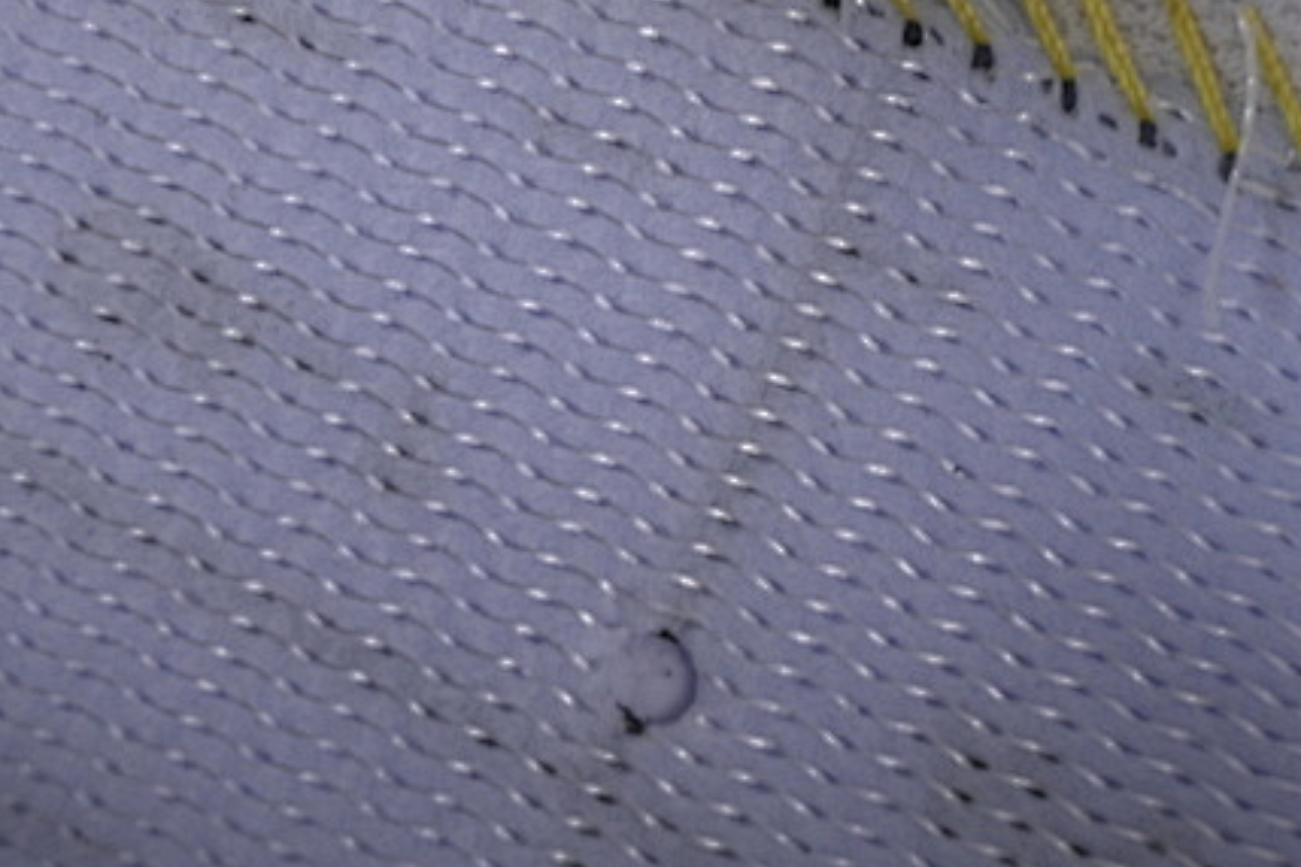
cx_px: 658
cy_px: 506
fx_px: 6830
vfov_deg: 7.3
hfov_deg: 10.9
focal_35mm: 189
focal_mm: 50
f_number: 7.1
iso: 160
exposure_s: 1/80
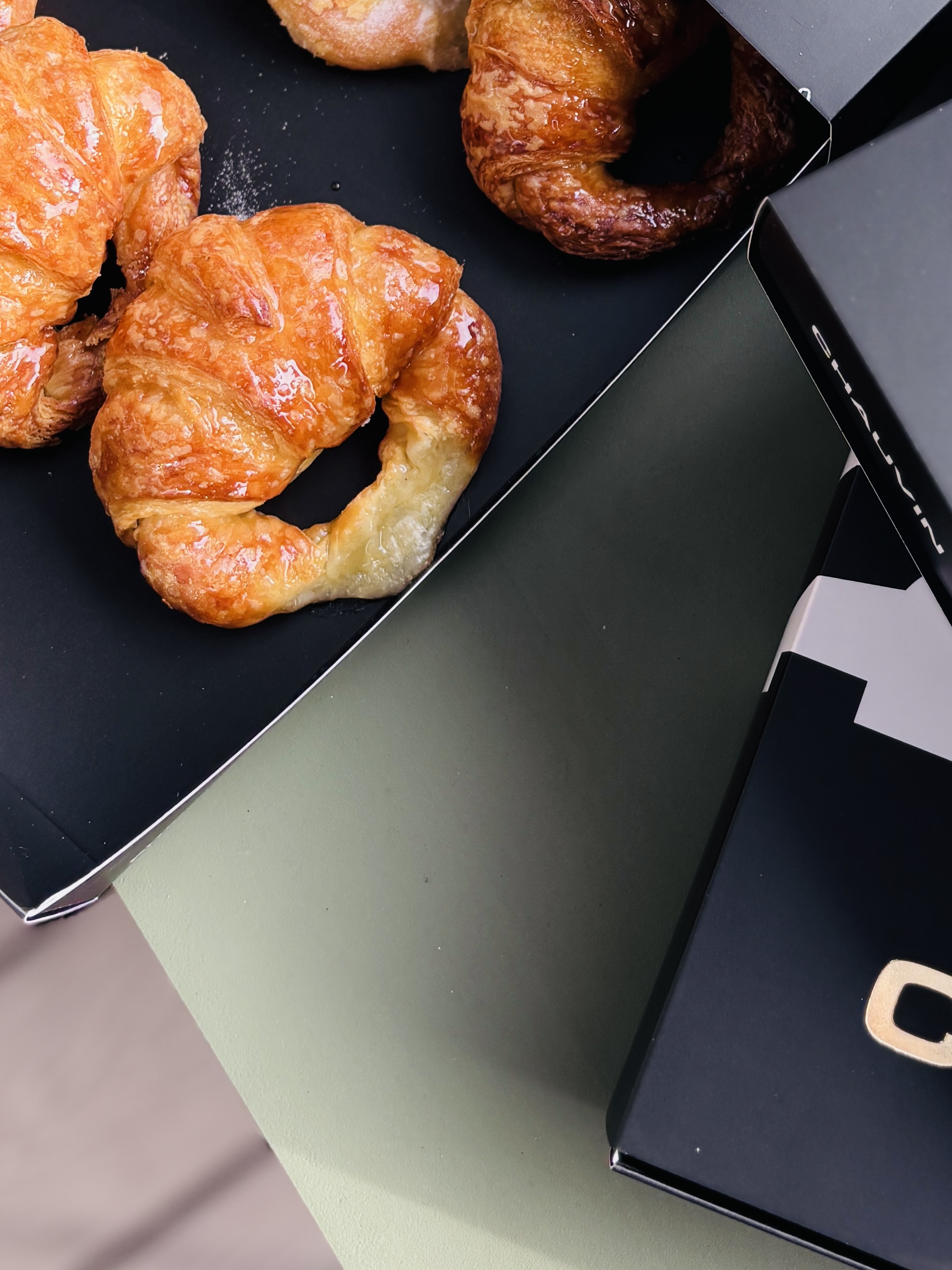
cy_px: 238
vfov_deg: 32.8
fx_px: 2090
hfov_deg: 25.4
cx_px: 705
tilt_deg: -77.7
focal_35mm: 57
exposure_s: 1/171
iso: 64
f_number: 1.6
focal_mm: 5.96
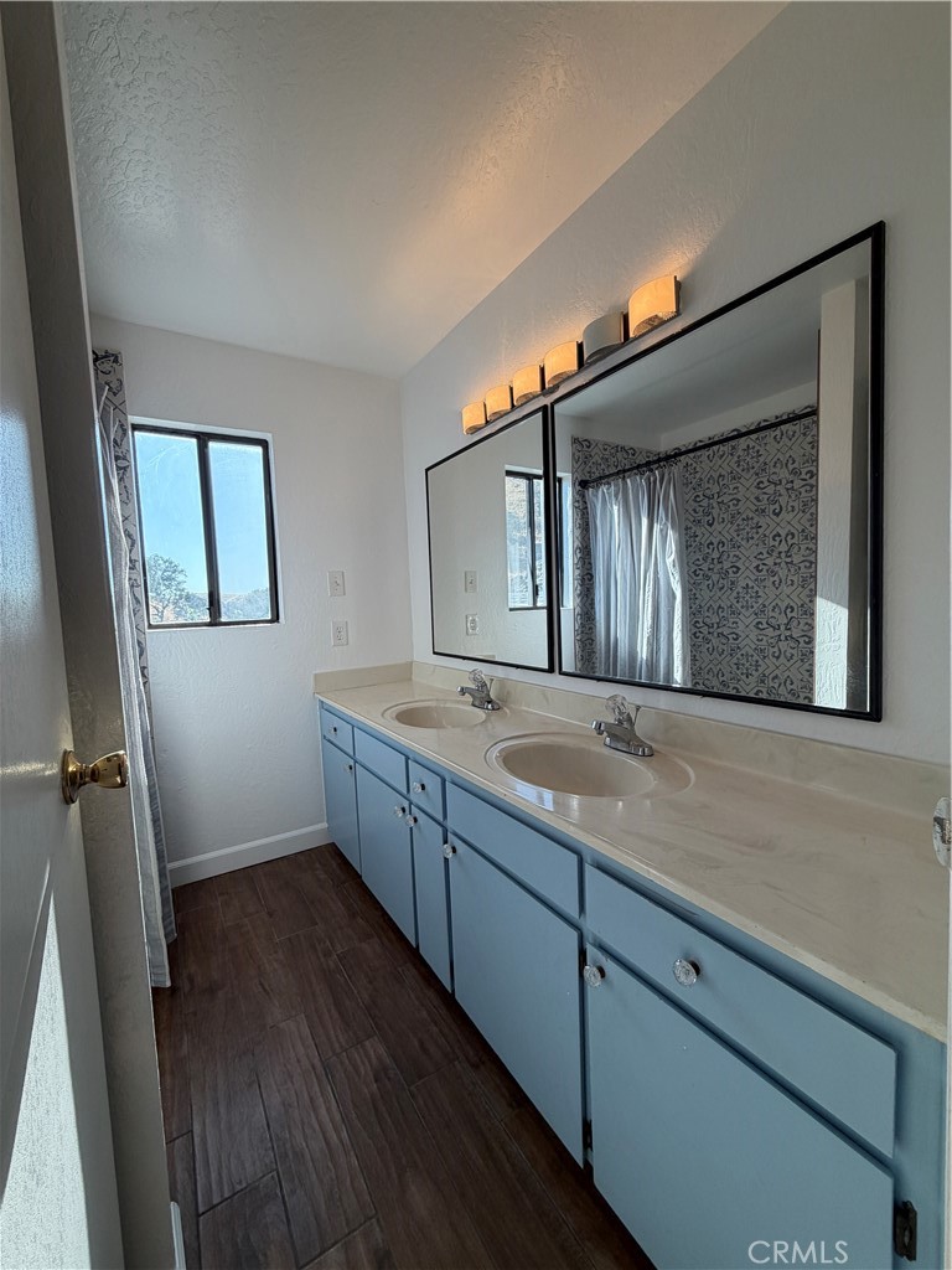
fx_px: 513
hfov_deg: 85.7
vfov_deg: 102.1
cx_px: 476
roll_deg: +2.3
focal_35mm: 14
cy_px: 635
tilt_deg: -4.0
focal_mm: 2.22
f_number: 2.2
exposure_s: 1/194
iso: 64
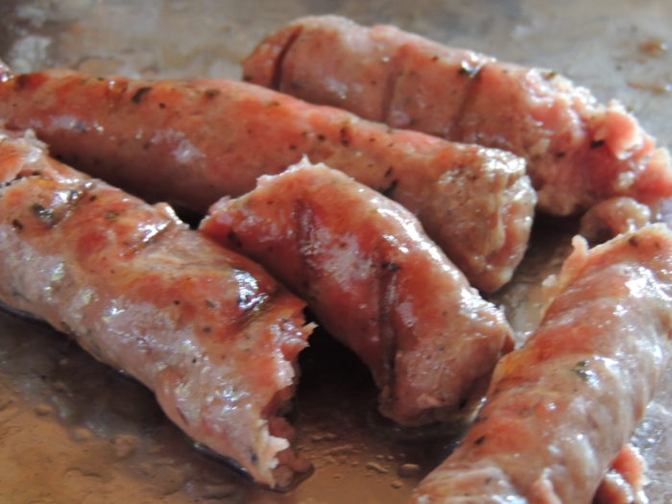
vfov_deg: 14.8
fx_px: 1941
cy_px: 252
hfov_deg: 19.6
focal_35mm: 100
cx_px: 336
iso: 800
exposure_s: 1/13
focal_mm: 17.8
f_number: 4.1
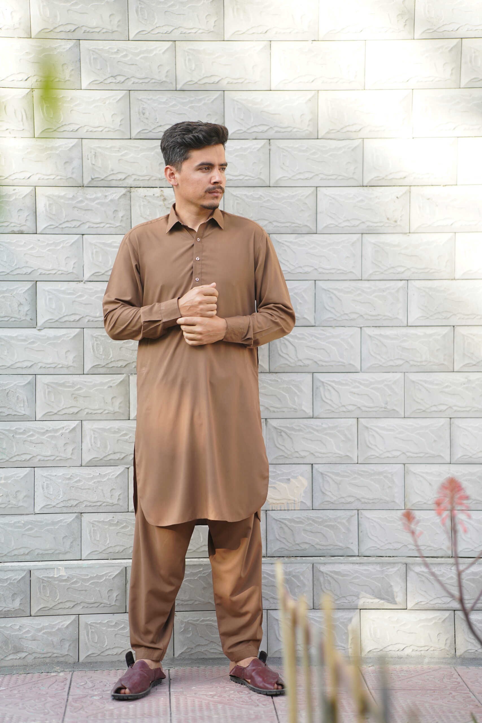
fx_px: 703
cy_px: 362
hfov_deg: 37.9
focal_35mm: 35
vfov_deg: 54.4
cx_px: 241
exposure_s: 1/500
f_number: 1.4
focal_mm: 35
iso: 100
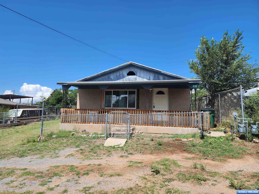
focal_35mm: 23
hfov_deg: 73.9
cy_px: 97
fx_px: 172
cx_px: 130
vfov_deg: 58.9
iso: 12
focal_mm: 6.4
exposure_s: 1/986
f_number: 1.8
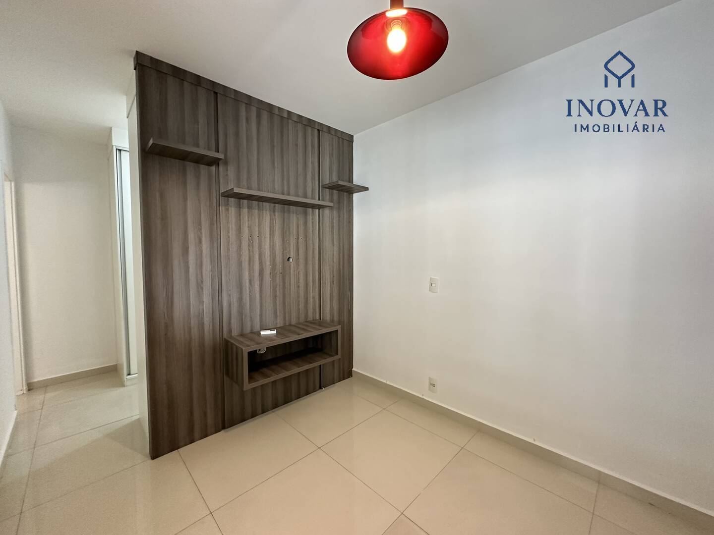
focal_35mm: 14
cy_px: 268
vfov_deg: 85.7
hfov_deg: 102.1
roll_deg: +0.0
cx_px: 357
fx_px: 289
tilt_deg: -3.0
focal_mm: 2.22
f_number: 2.2
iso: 320
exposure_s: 1/60
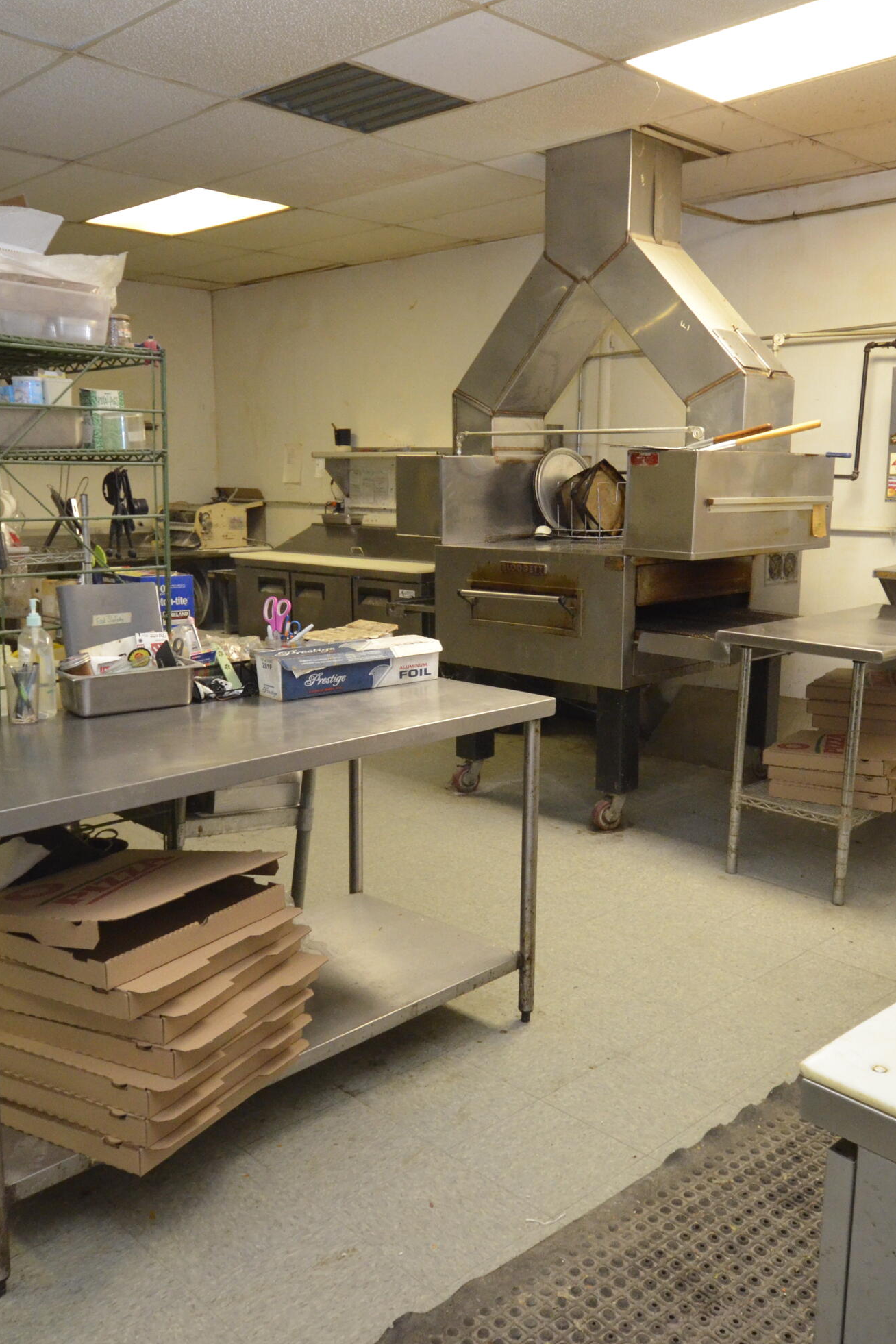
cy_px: 672
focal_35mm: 30
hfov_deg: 43.9
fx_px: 1111
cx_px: 476
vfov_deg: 62.3
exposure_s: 1/60
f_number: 4.5
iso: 2500
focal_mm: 13
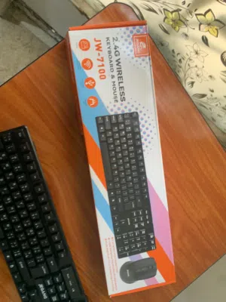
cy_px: 151
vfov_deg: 67.3
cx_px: 113
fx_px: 226
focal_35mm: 26
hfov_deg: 53.1
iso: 100
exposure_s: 1/75
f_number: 1.8
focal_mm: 4.25
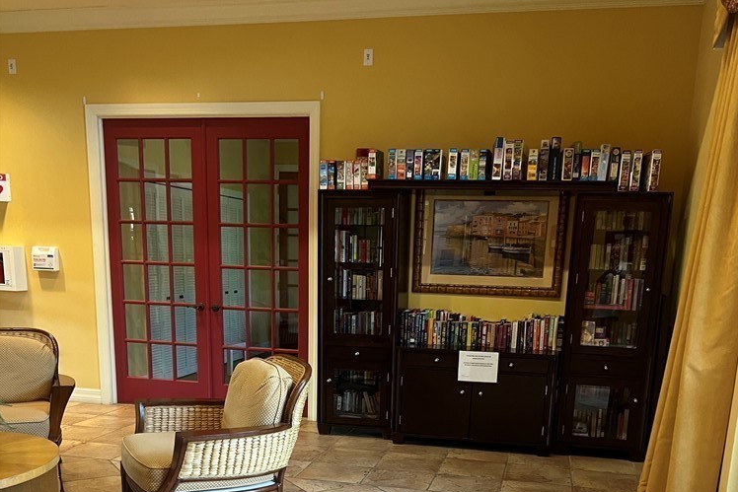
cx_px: 375
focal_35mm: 37
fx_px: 759
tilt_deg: -14.1
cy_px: 425
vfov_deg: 34.3
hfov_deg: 51.9
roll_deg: -2.6
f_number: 1.5
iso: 160
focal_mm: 5.7
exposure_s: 1/60
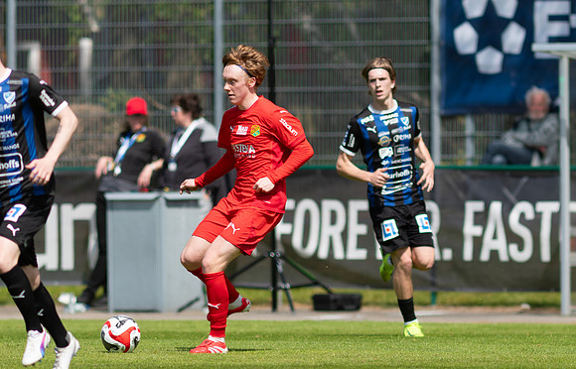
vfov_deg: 2.0
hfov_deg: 3.1
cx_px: 323
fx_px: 10763
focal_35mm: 681
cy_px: 215
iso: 100
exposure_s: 1/2000
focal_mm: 300
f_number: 3.2
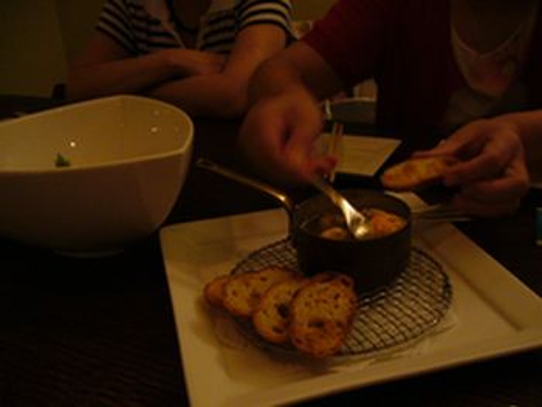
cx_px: 271
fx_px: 548
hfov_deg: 52.6
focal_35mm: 35
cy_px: 204
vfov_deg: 40.7
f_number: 2.8
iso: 200
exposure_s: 1/8
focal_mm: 5.8
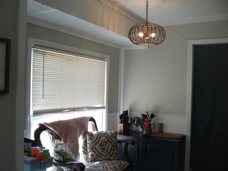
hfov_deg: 51.4
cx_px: 114
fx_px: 237
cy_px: 86
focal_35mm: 36
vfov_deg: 39.7
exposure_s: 1/40
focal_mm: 6
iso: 80
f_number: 2.8
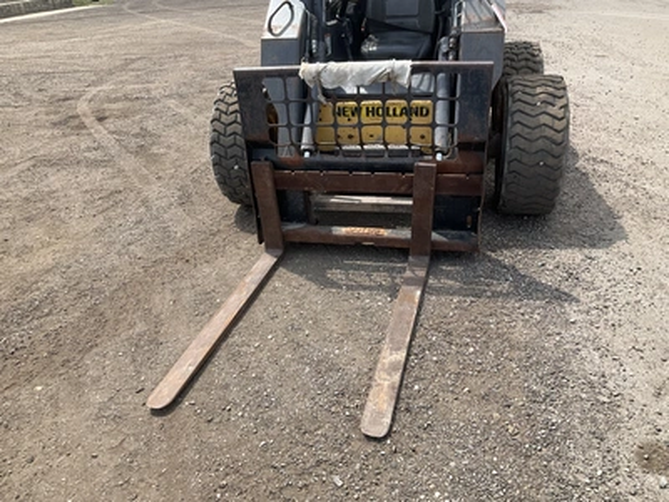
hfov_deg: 61.7
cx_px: 334
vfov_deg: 48.2
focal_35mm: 29
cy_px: 251
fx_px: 560
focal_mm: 3
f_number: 1.8
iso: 25
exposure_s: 1/869
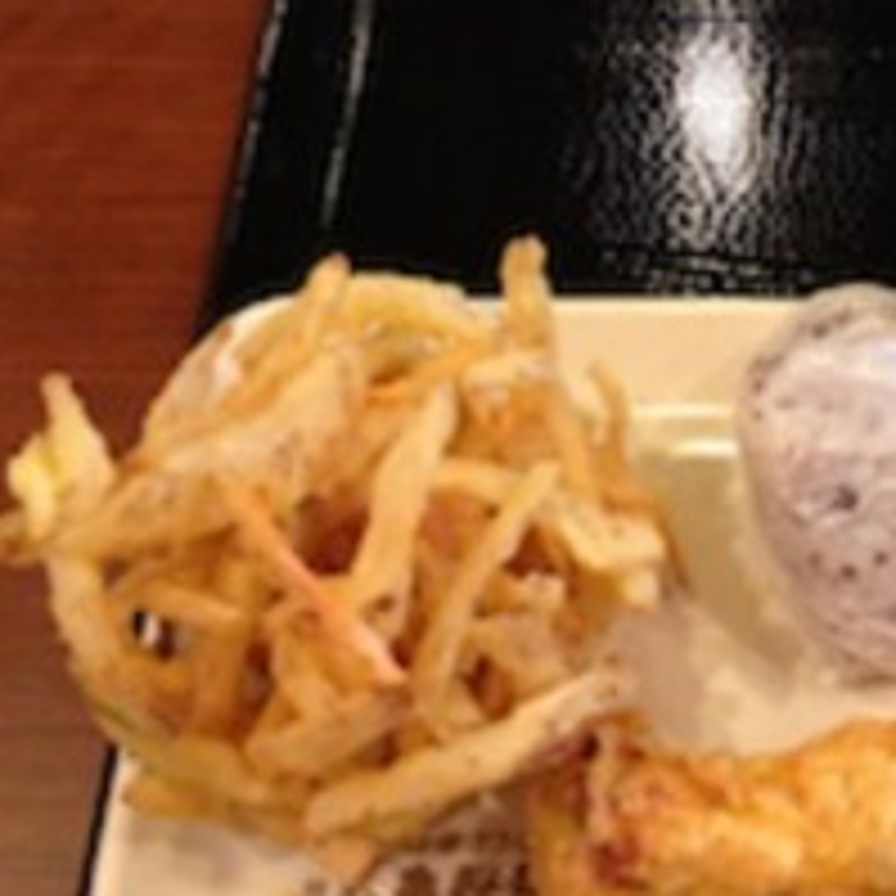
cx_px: 946
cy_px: 365
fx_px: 1933
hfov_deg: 24.6
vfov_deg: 26.1
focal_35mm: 66
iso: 400
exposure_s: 1/20
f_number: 2.4
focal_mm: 4.13
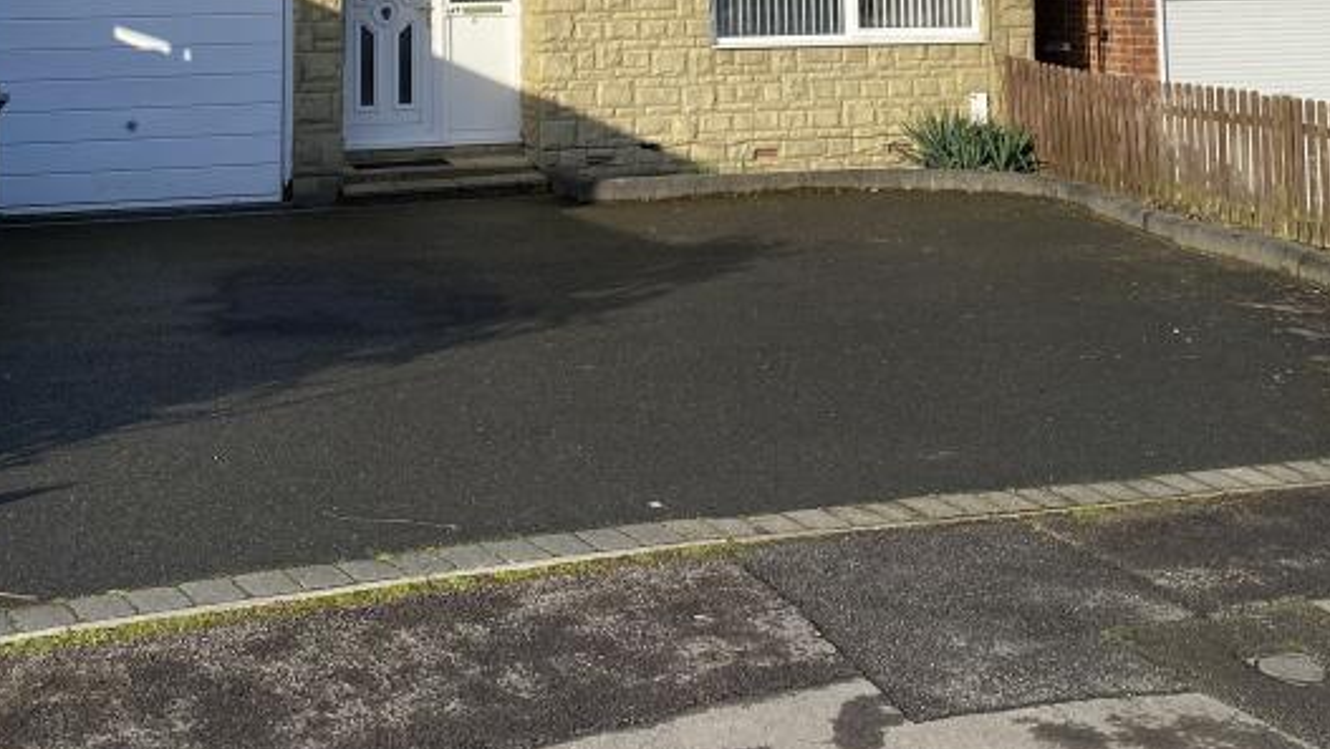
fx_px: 1941
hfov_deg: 37.8
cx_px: 697
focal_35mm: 55
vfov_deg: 20.3
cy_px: -182
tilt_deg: +5.4
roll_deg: +1.1
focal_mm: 4.25
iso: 32
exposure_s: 1/2632
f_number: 1.8
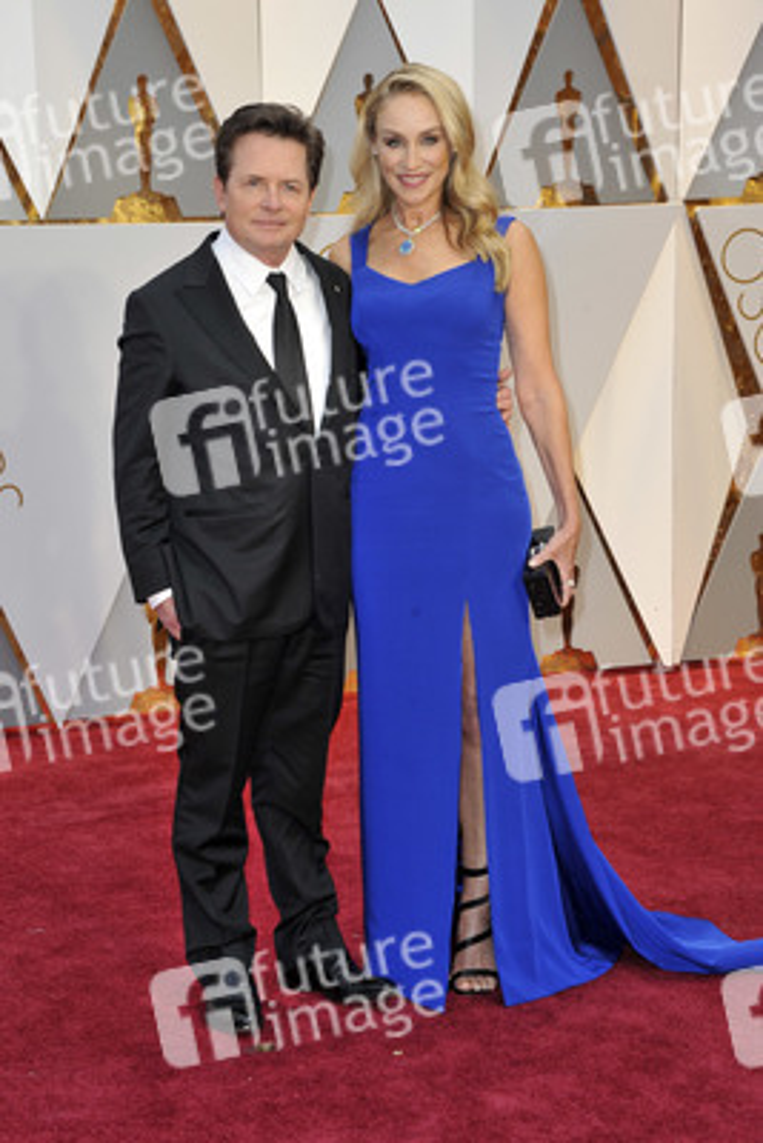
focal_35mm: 78
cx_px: 382
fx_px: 2477
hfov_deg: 17.5
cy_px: 572
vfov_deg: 26.0
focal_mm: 78
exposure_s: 1/250
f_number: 7.1
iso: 1000
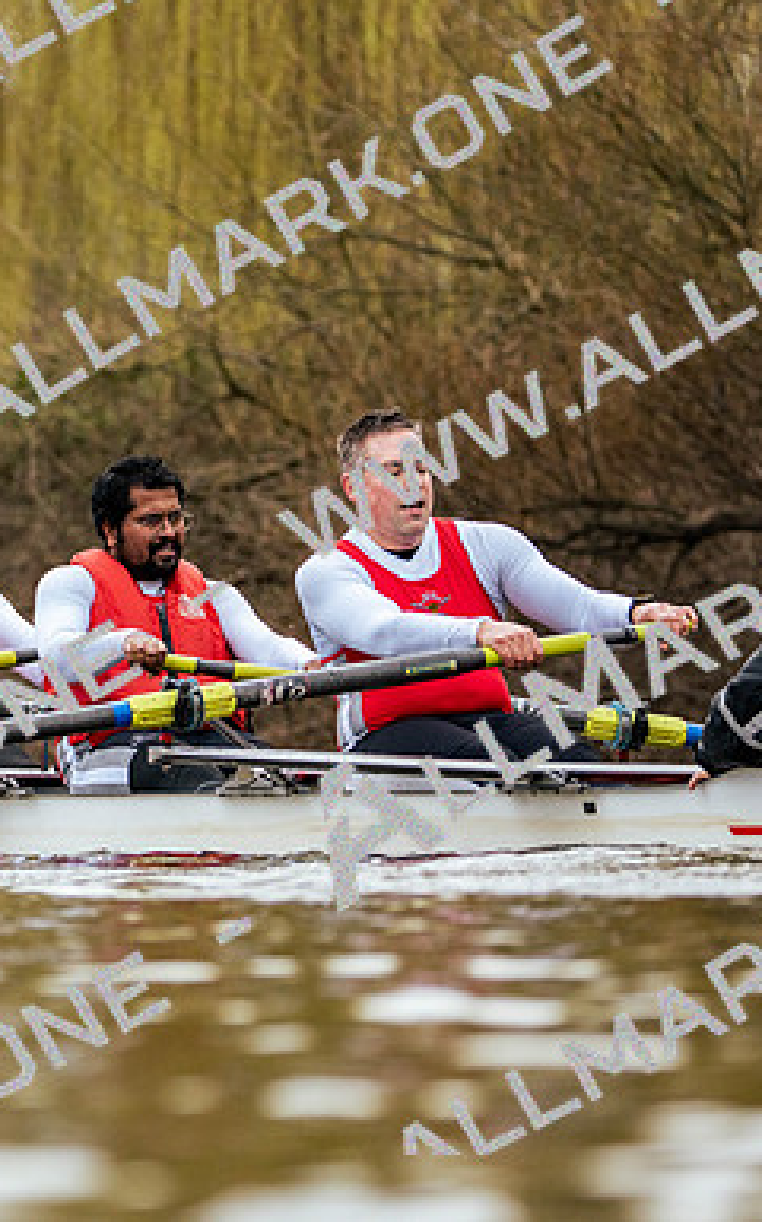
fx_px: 13715
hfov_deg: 3.2
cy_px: 611
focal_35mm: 412
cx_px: 48
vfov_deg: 5.1
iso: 2000
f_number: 6.3
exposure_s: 1/2000
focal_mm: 268
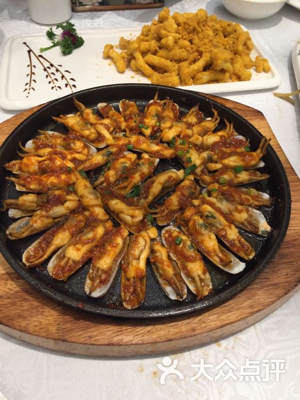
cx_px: 150
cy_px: 200
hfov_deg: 48.2
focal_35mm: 29
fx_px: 335
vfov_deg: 61.7
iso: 40
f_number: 2.2
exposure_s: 1/50
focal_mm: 4.15
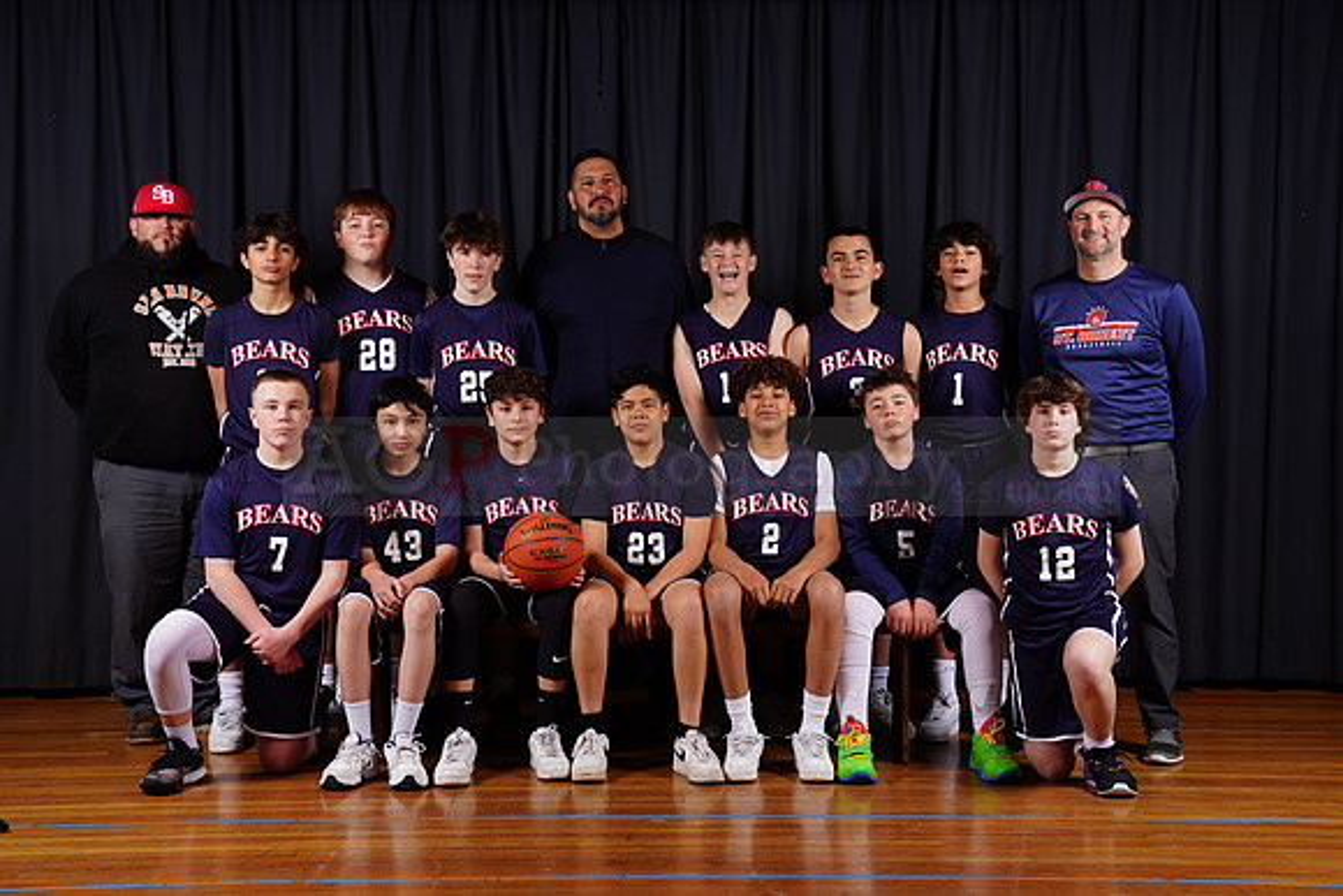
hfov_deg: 31.4
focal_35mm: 64
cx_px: 672
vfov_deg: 21.3
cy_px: 448
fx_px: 2388
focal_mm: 64
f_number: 5.6
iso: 200
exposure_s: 1/250
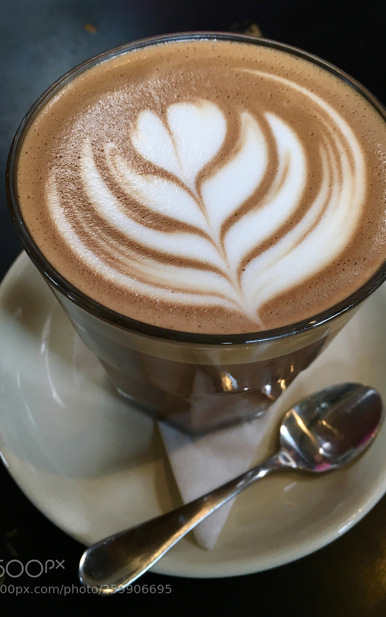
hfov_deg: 40.6
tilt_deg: -61.1
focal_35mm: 31
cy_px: 309
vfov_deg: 61.2
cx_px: 202
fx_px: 522
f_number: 2.2
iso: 50
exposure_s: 1/30
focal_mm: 4.15
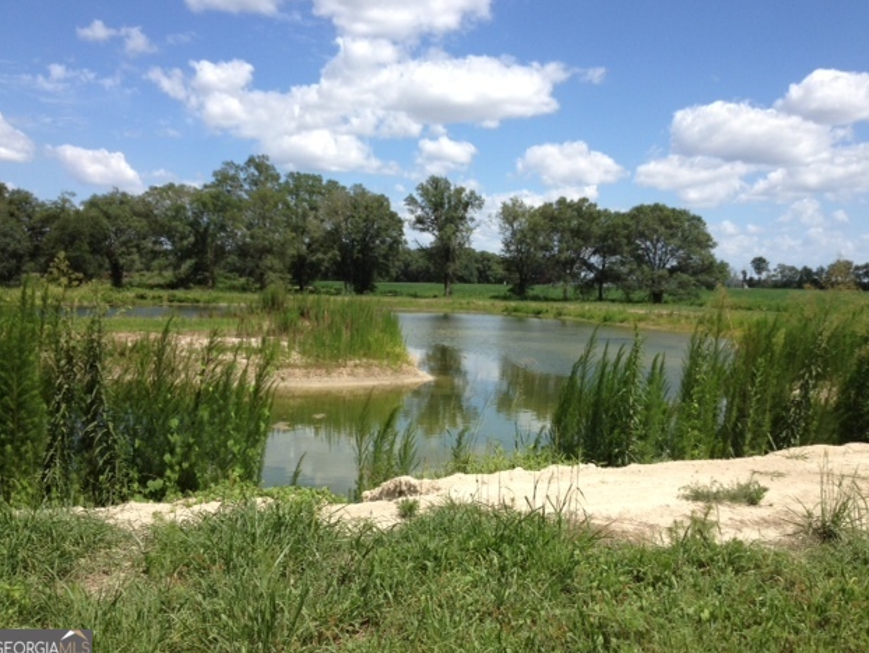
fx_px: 904
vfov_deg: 39.7
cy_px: 327
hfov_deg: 51.3
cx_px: 439
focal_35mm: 36
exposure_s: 1/1783
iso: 64
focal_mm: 4.28
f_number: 2.4
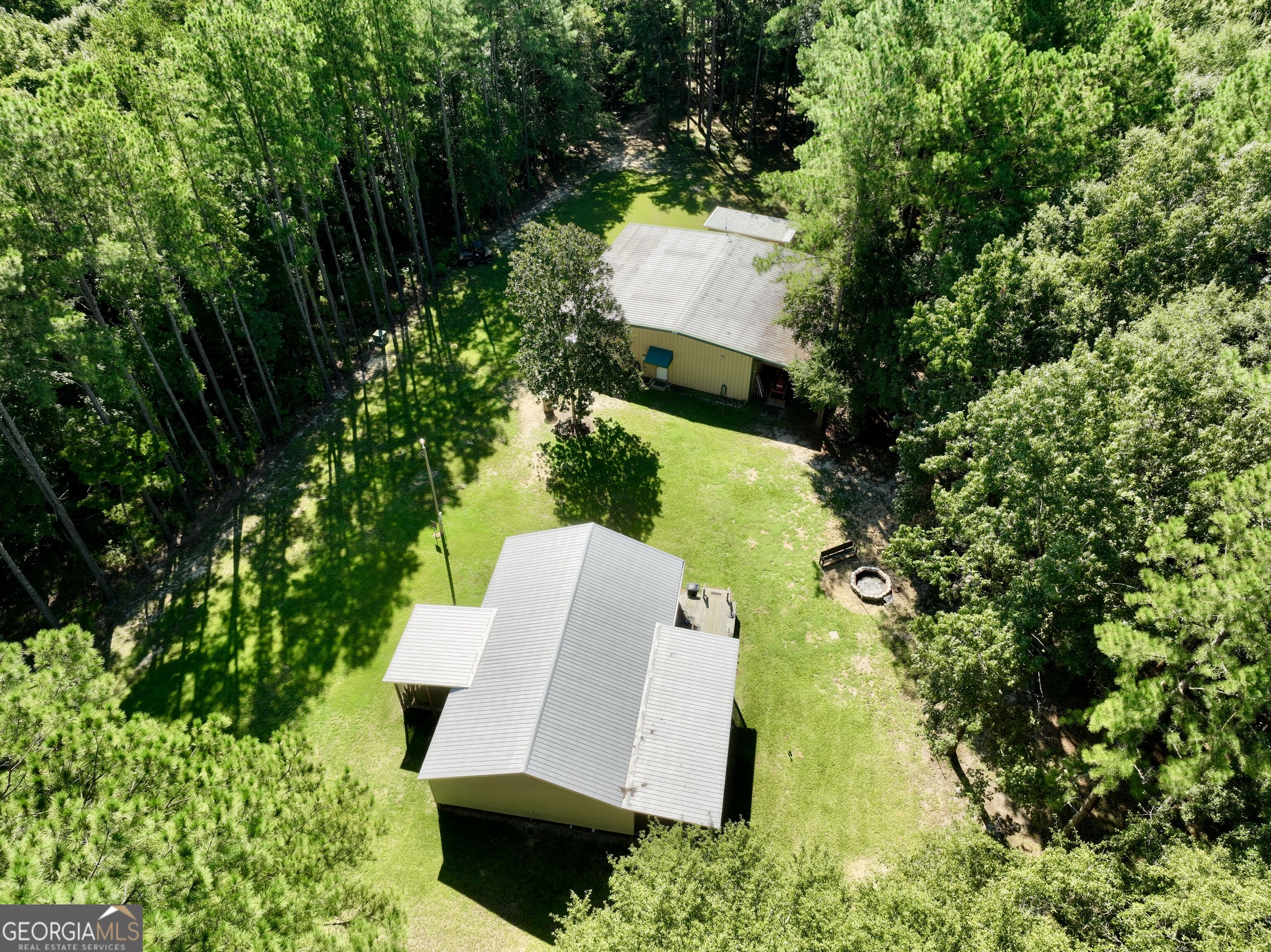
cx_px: 636
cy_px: 476
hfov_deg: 71.6
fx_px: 881
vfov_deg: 56.8
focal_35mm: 24
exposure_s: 1/2000
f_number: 2.8
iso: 310
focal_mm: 12.29
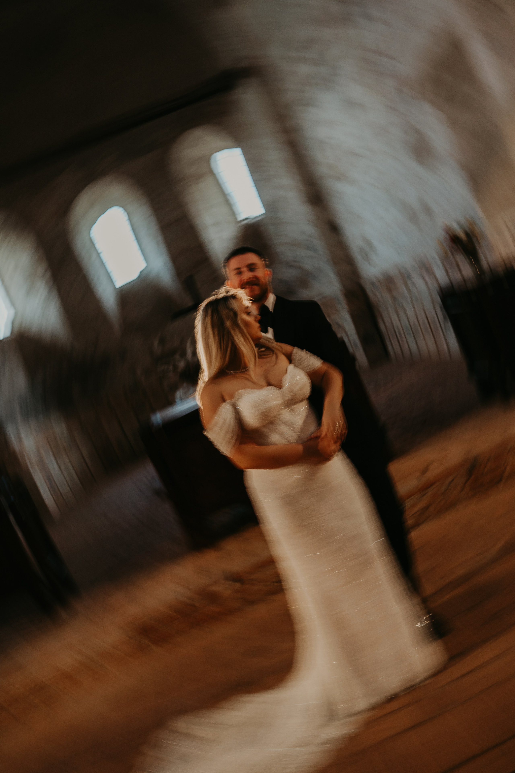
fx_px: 751
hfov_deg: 37.9
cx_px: 258
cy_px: 386
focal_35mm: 35
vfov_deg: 54.4
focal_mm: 35
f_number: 5
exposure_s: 1/15
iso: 320
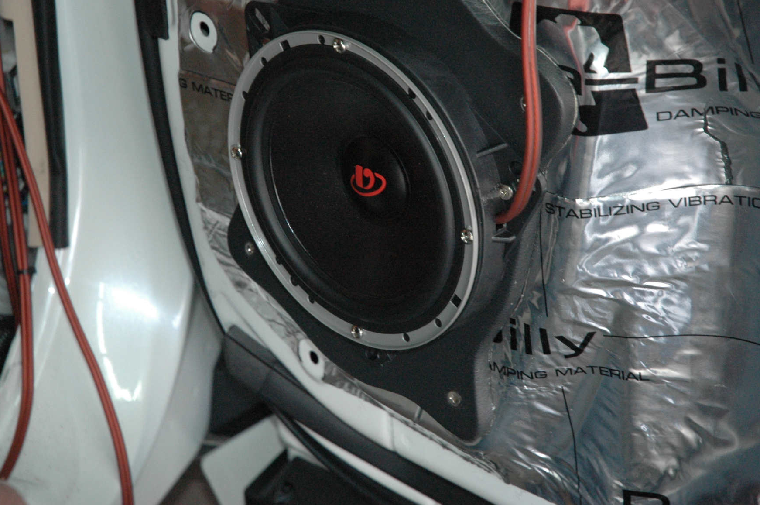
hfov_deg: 15.2
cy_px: 191
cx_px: 360
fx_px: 2847
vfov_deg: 10.1
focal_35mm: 135
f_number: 4.5
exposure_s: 1/60
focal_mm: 70
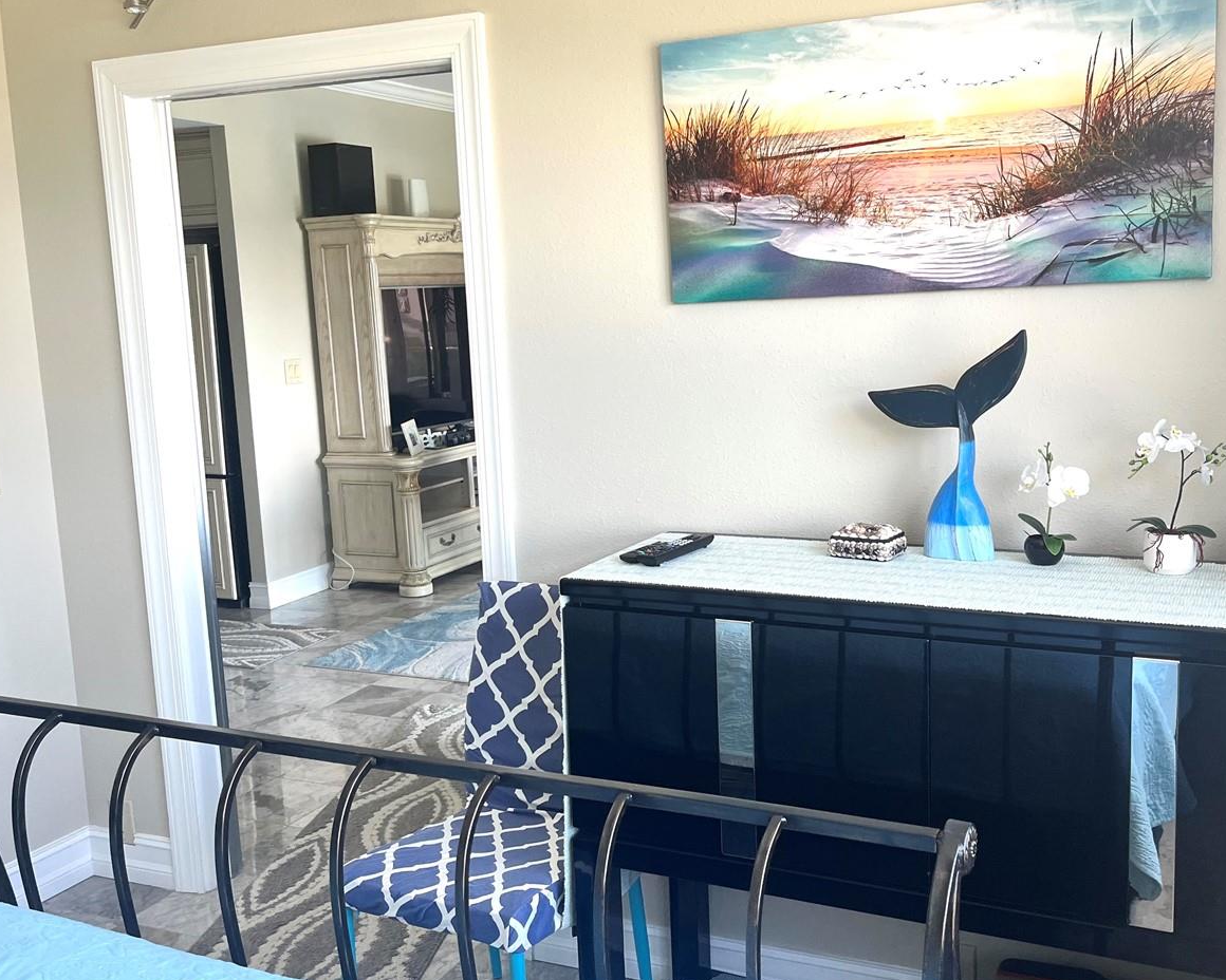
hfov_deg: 51.5
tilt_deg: -9.3
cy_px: 479
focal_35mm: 35
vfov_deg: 42.2
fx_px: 1270
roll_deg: +1.2
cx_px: 663
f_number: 1.6
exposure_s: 1/121
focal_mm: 5.1
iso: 125
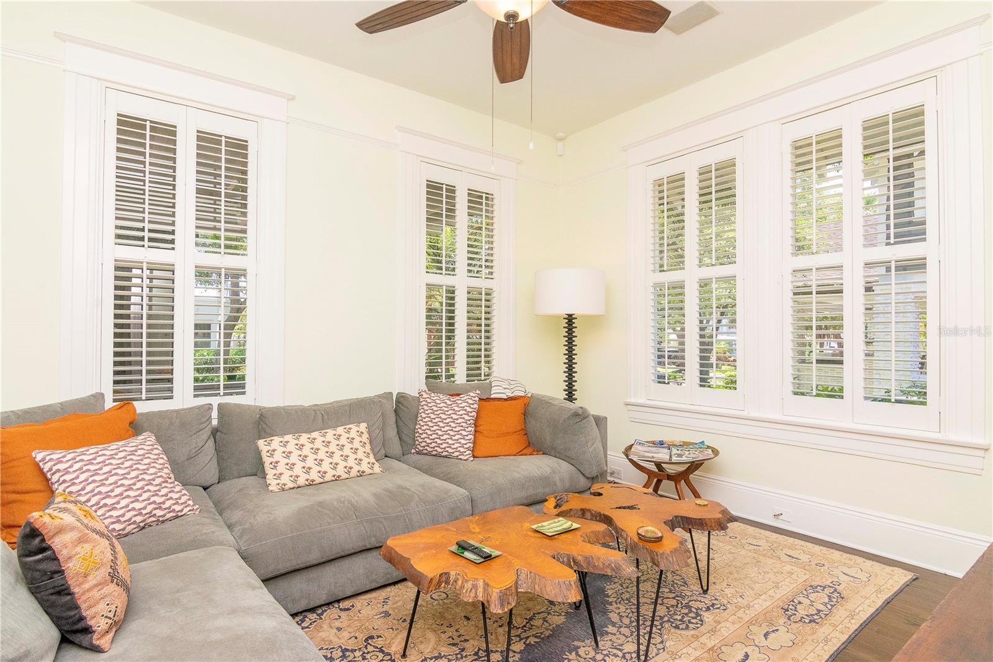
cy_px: 331
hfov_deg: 90.0
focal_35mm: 18
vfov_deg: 67.4
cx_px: 496
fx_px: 496
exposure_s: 1/200
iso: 640
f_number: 11
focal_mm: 12
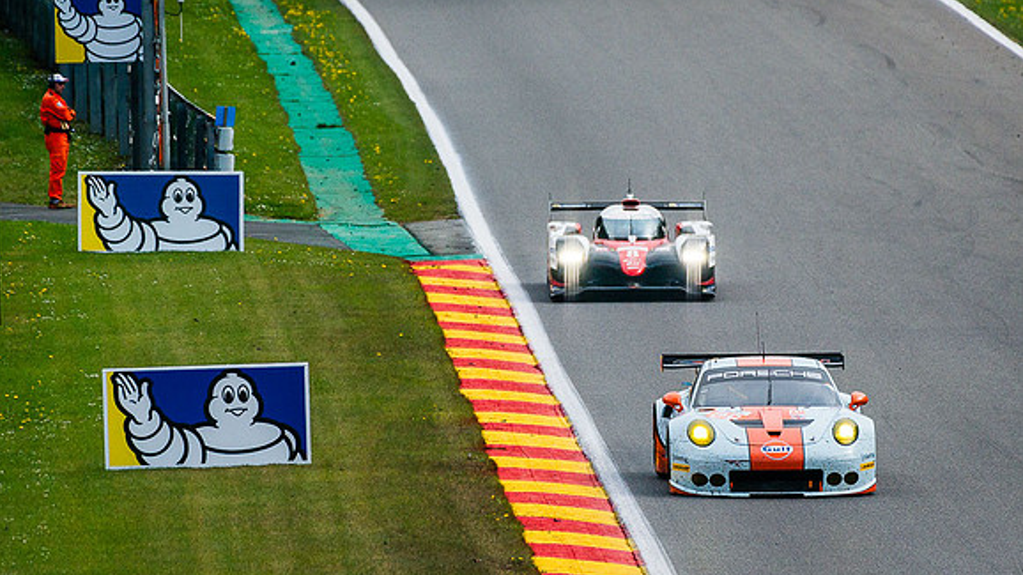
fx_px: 18607
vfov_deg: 1.8
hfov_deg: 3.1
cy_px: 358
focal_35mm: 686
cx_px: 595
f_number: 5.6
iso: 400
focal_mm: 500
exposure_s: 1/8000
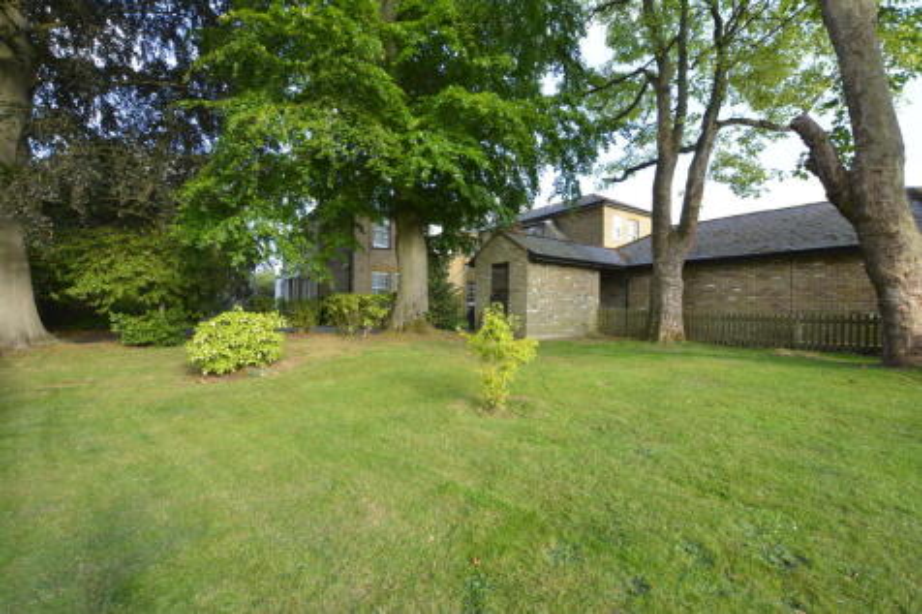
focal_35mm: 15
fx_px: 384
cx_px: 461
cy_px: 307
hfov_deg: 100.4
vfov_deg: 77.3
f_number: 8
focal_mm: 10
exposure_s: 1/60
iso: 320
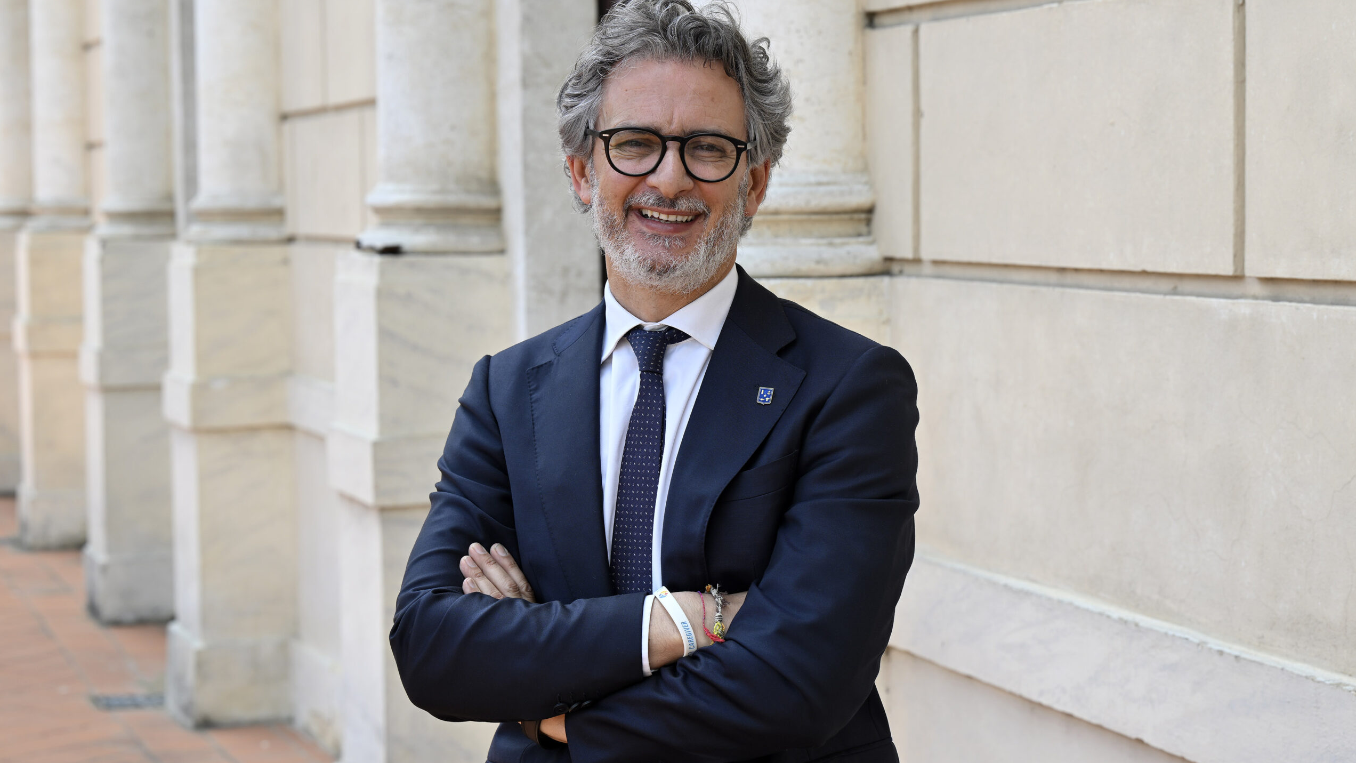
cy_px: 400
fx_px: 2805
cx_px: 677
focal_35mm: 78
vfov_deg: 15.5
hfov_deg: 27.2
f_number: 6.3
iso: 80
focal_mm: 74
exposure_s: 1/160
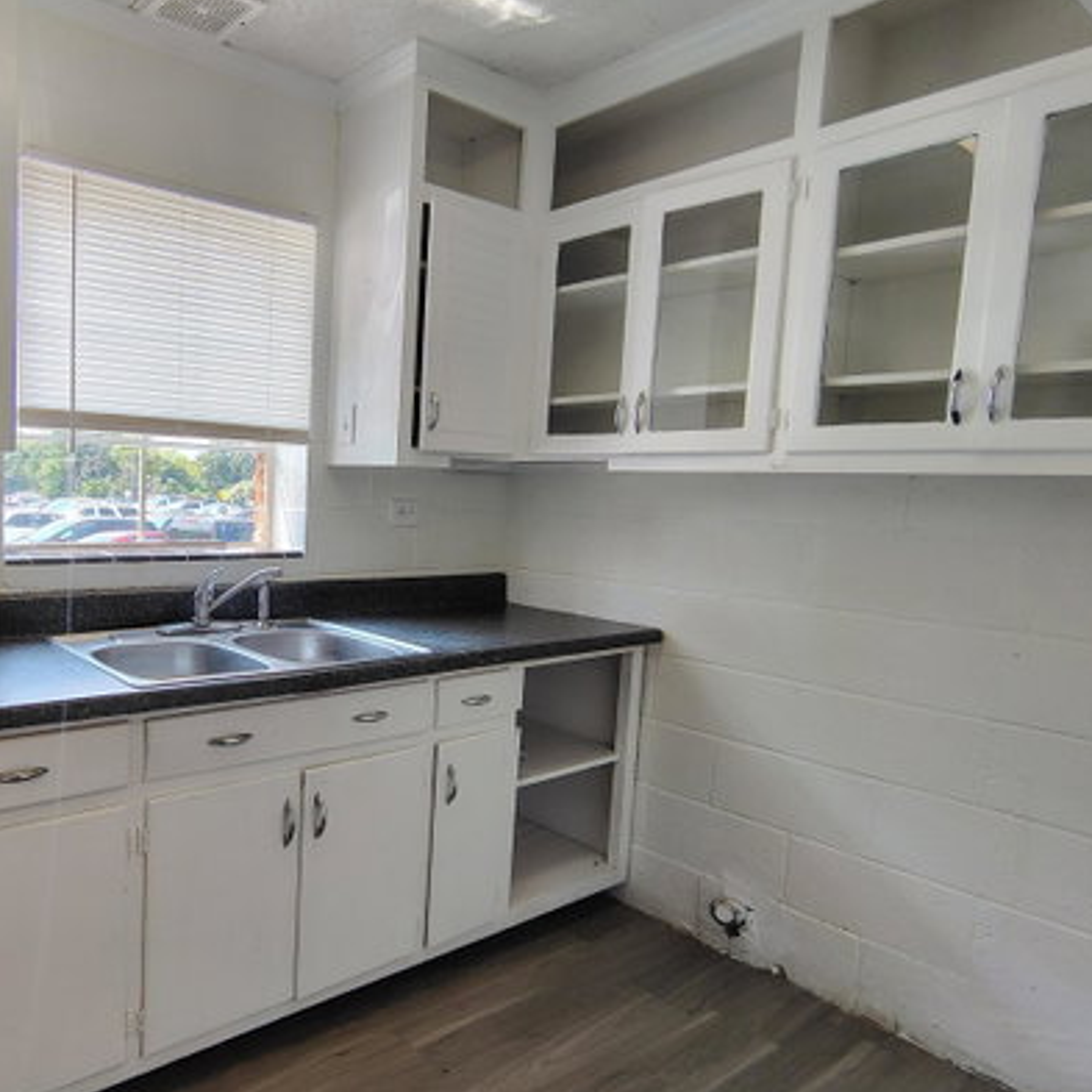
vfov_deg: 67.2
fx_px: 821
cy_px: 564
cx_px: 260
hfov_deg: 63.0
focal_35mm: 23
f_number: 2.2
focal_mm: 2.13
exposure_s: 1/120
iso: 236
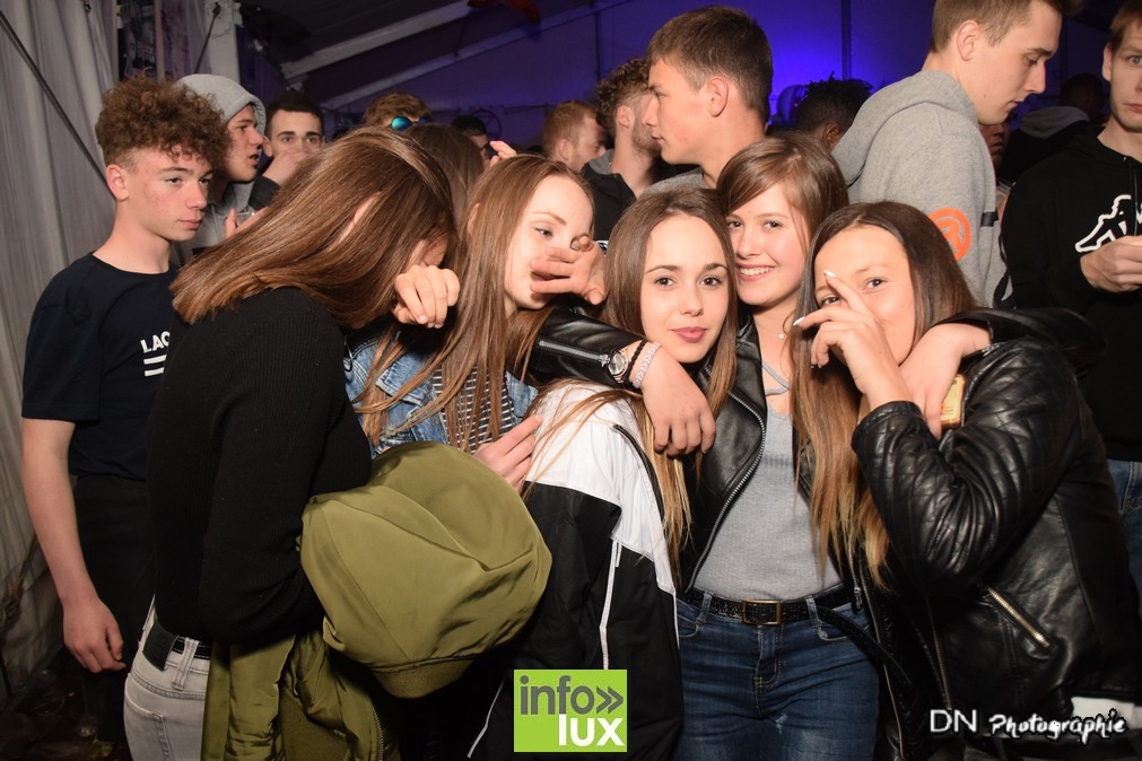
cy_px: 380
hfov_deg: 67.4
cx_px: 571
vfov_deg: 47.9
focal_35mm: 27
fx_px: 856
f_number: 3.5
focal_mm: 18
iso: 1600
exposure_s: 1/50
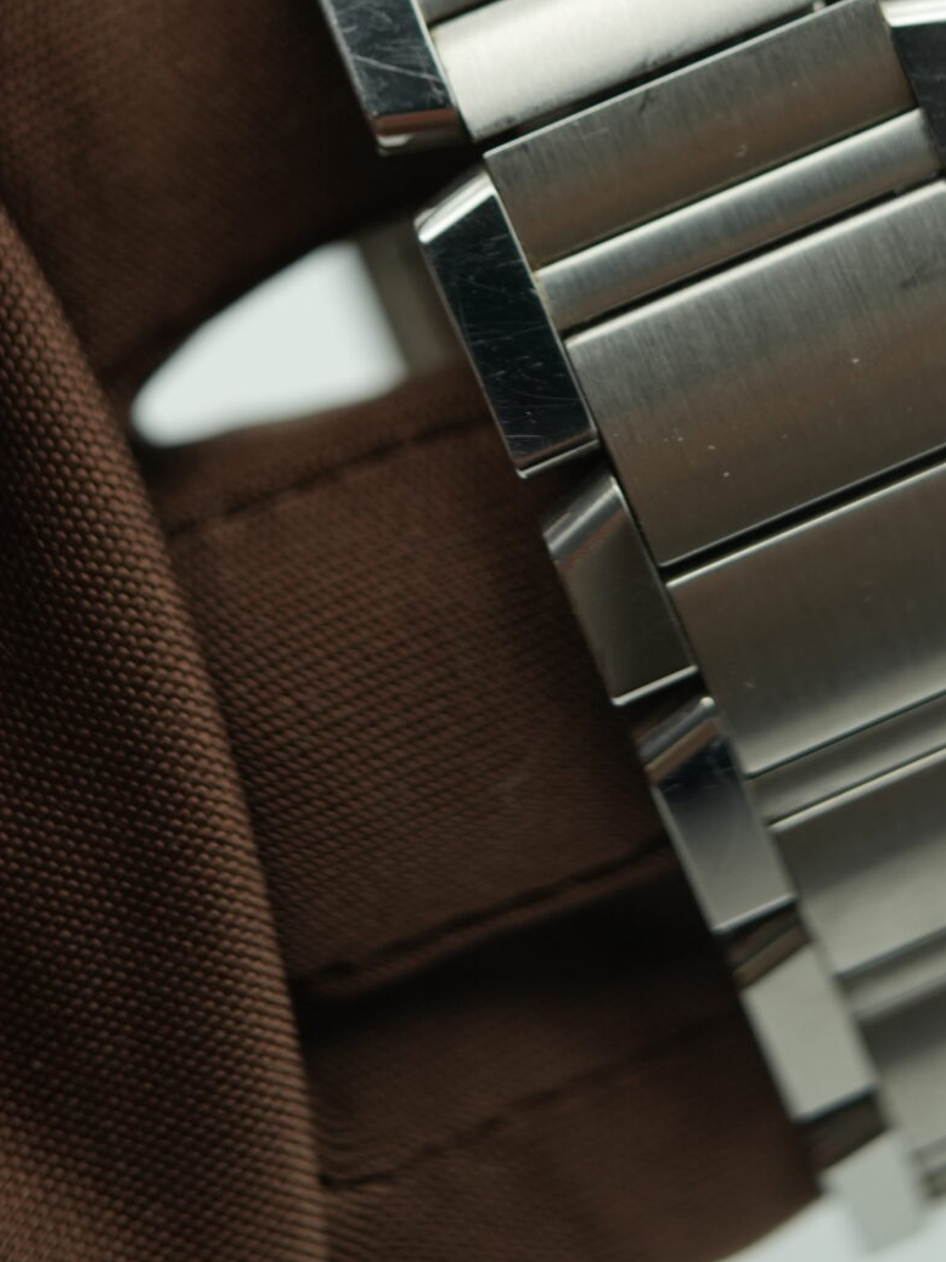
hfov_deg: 17.7
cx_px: 598
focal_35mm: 83
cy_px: 74
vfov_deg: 22.8
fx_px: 3026
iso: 400
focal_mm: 35
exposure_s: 1/250
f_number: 5
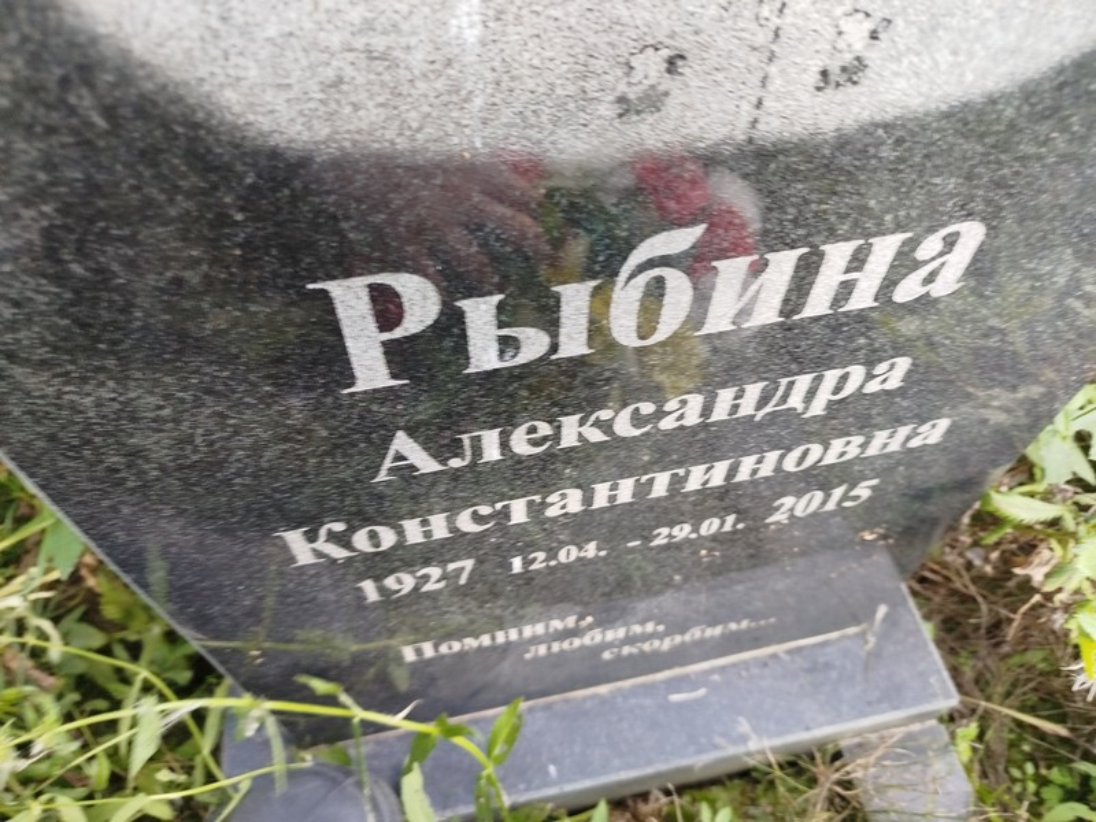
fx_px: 760
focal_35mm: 24
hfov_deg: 71.6
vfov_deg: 56.8
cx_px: 548
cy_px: 411
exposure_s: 1/50
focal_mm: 5.31
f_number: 1.7
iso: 64
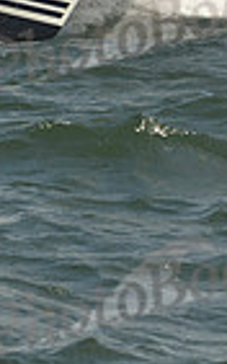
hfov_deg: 3.4
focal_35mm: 385
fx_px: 3815
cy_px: -70
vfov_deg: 5.4
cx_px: -148
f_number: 9
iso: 280
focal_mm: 92
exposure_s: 1/1600
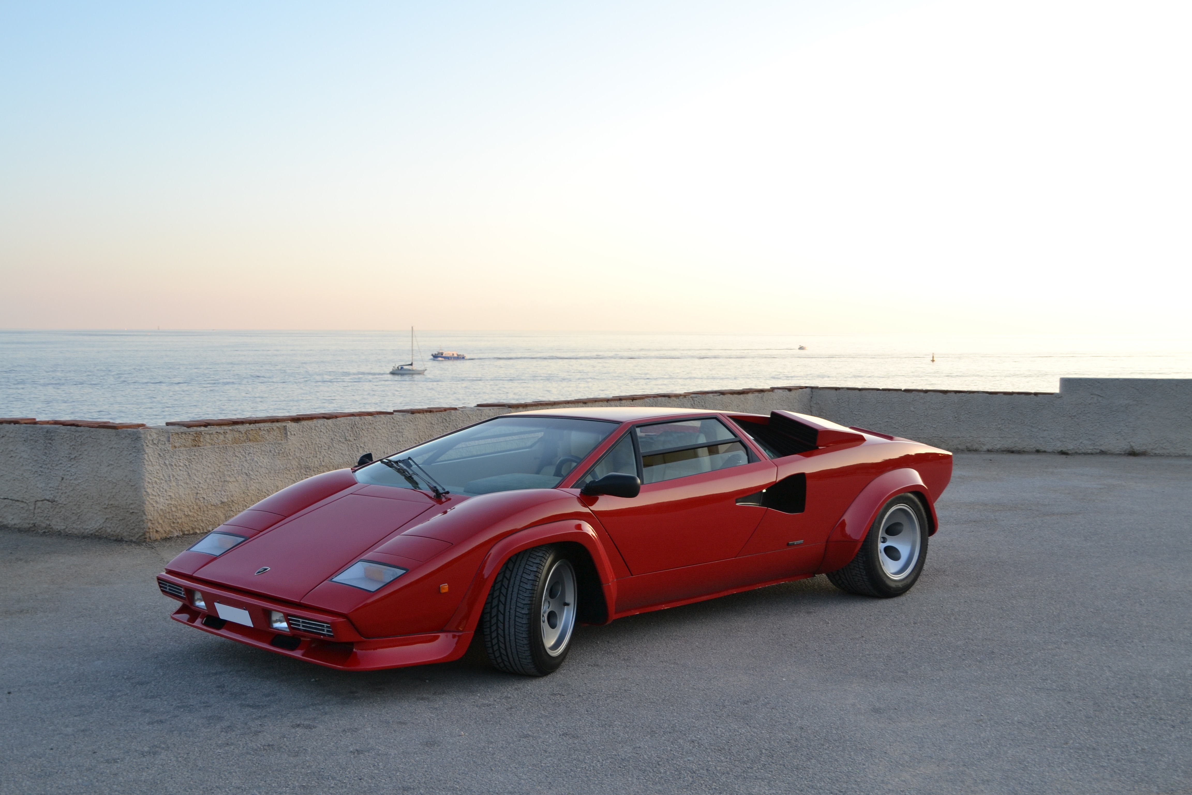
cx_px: 596
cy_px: 398
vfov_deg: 34.2
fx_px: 1291
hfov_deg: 49.6
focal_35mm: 39
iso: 140
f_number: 5.6
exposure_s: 1/125
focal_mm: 26
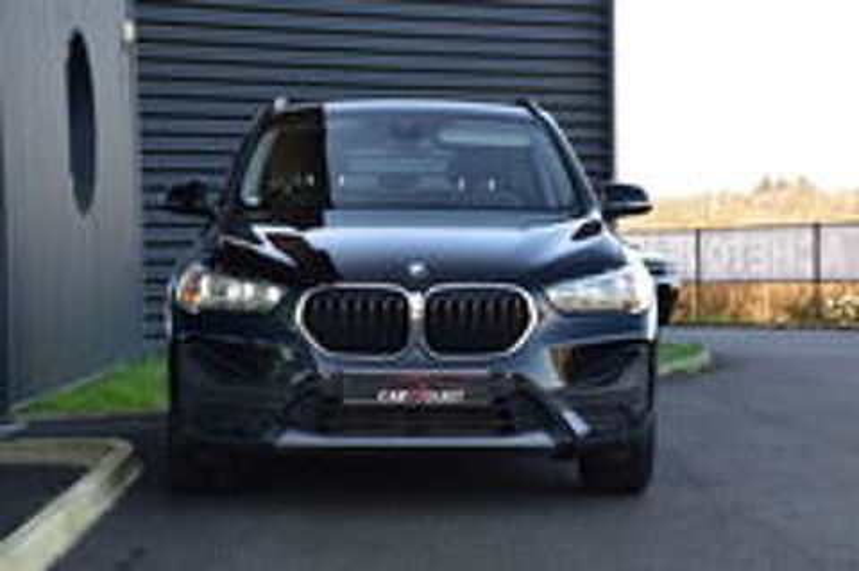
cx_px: 430
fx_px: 2145
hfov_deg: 22.6
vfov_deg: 15.2
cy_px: 286
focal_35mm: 90
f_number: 9
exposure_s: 1/125
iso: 450
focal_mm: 60
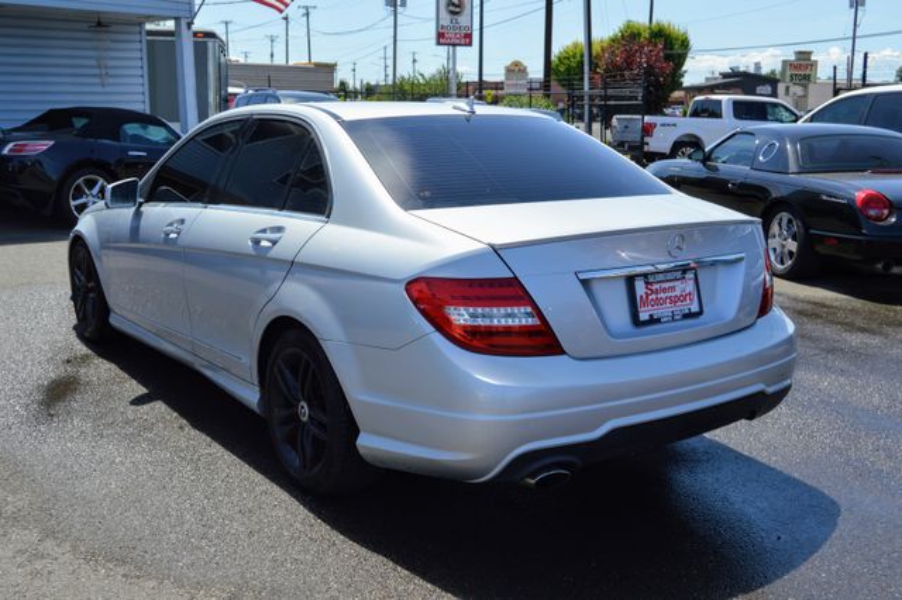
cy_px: 300
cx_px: 451
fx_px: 977
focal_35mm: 39
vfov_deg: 34.2
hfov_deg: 49.6
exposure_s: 1/250
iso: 100
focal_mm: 26
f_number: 8
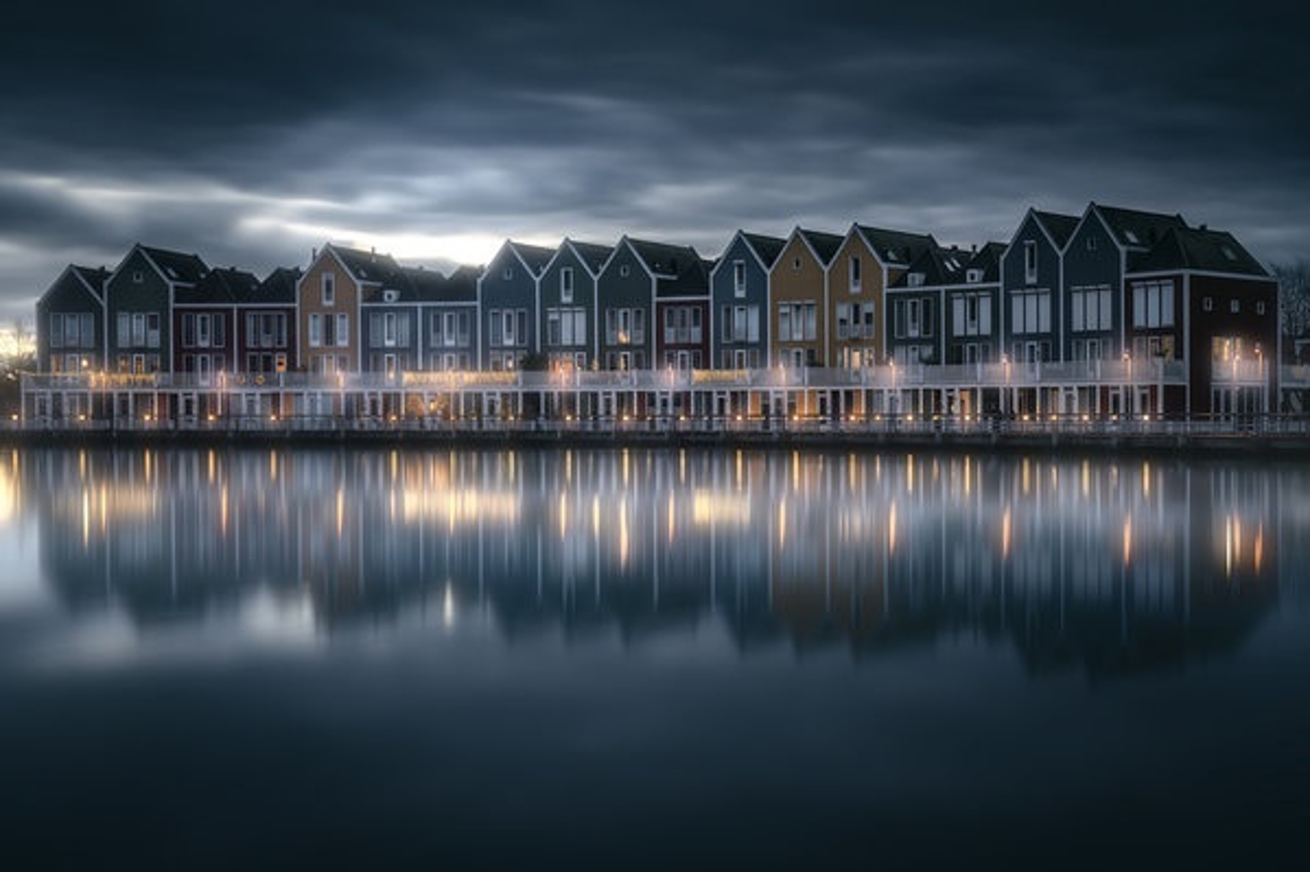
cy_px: 436
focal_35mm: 48
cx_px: 655
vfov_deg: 28.1
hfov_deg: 41.1
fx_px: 1746
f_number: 4.5
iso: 200
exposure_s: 20
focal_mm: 48
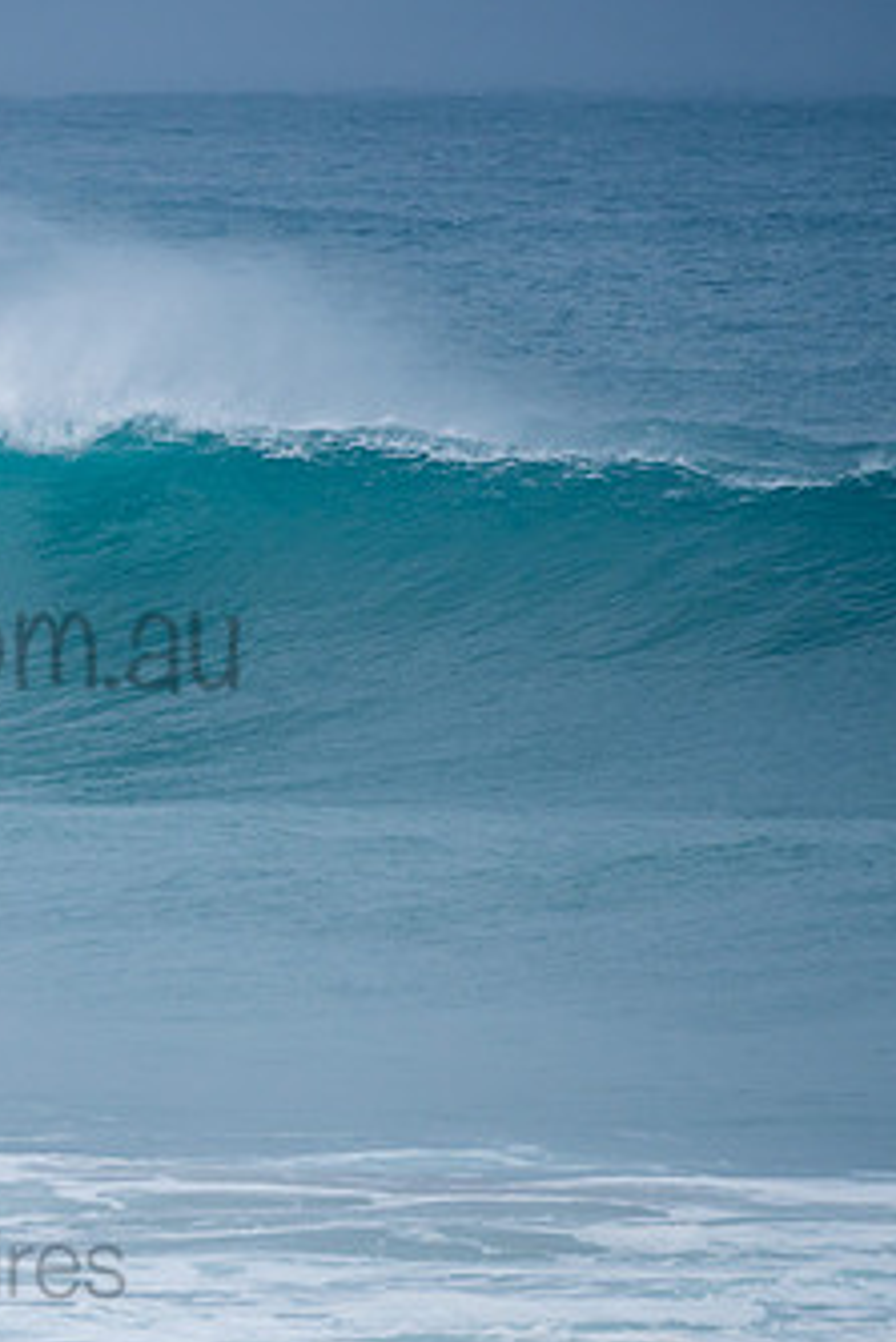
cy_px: 539
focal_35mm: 1065
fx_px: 39716
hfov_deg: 1.3
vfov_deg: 1.9
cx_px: -233
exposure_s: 1/1250
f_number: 5.6
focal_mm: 500
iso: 180
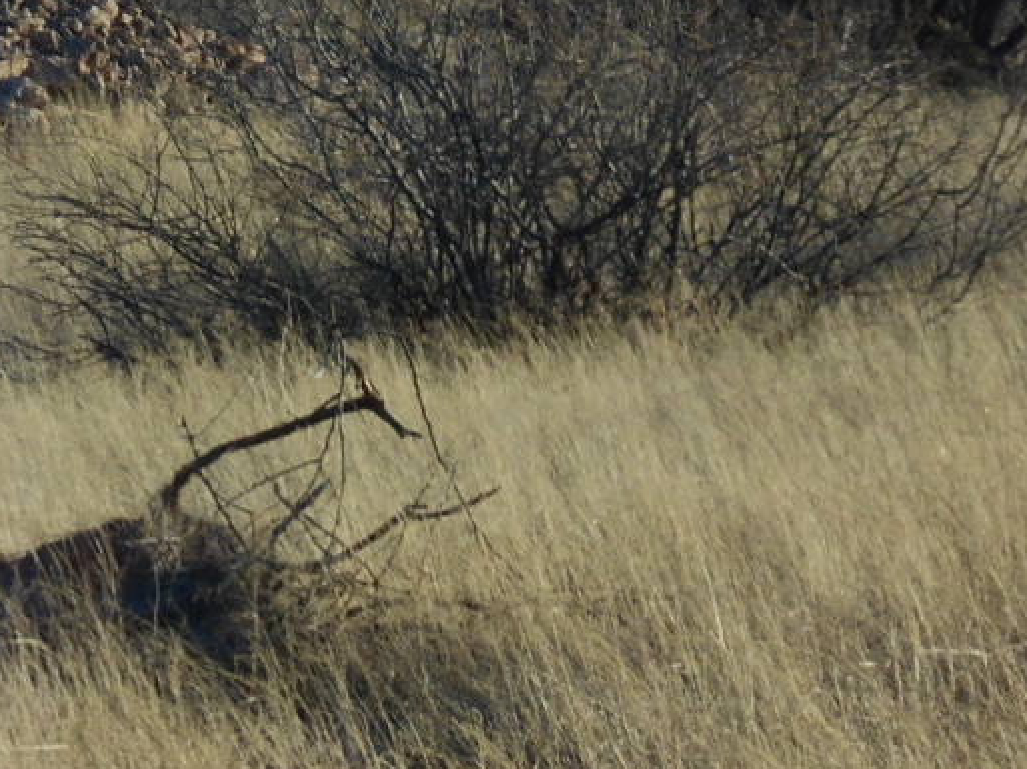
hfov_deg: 4.9
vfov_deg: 3.7
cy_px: 905
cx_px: -533
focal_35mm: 405
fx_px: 12010
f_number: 6.5
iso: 80
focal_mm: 23
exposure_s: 1/200
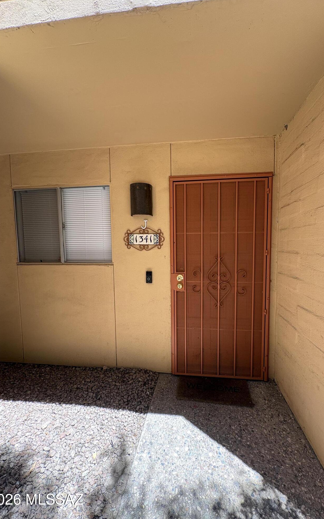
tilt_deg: -4.5
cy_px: 261
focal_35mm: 15
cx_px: 173
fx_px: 212
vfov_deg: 101.5
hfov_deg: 74.7
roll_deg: -0.1
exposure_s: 1/110
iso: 40
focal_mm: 2.22
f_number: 2.2
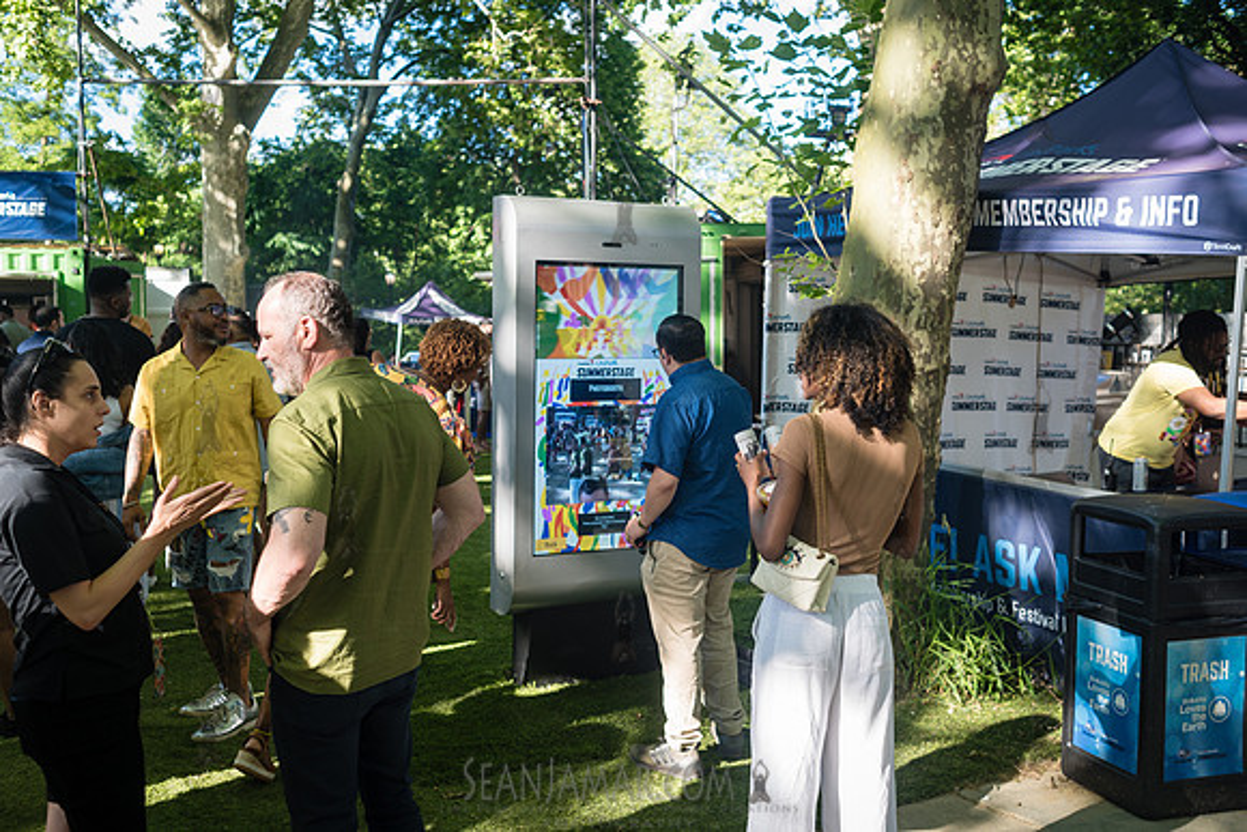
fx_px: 1213
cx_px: 624
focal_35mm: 35
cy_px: 416
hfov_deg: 54.4
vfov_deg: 37.9
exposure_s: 1/250
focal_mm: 35
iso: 200
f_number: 3.5
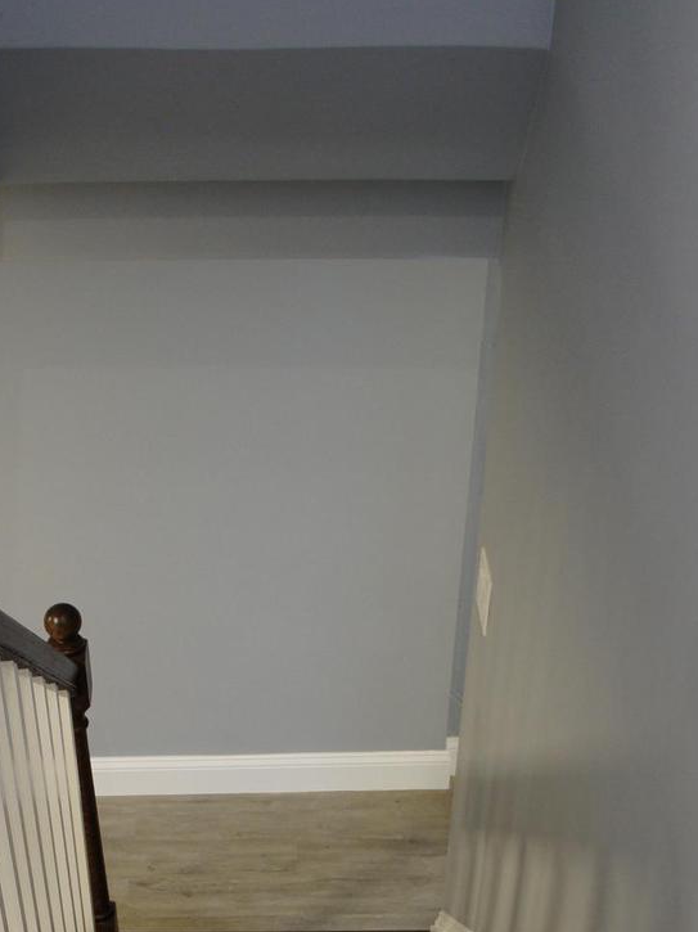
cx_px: 279
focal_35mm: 55
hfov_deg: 26.5
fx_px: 1480
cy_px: 935
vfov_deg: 32.2
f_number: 3.5
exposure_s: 1/30
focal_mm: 18
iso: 500
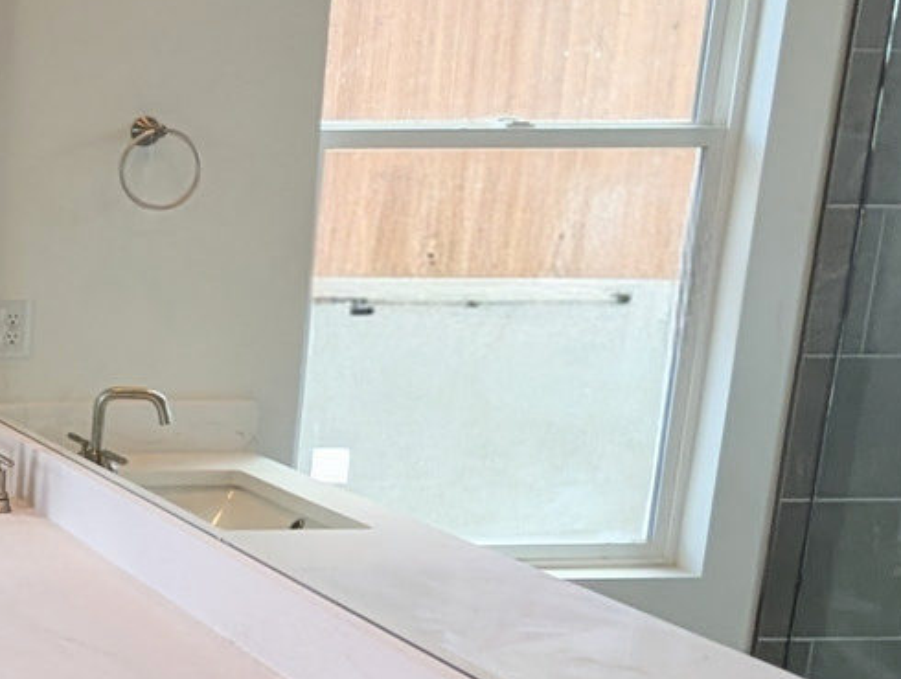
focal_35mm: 50
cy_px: 432
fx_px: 1303
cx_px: -449
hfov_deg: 27.0
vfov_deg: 29.0
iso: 49
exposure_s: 1/212
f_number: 1.7
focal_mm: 2.02
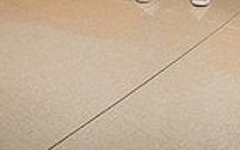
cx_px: 145
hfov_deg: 31.4
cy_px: -216
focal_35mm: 65
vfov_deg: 13.8
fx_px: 425
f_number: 4
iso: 400
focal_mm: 20
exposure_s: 1/250
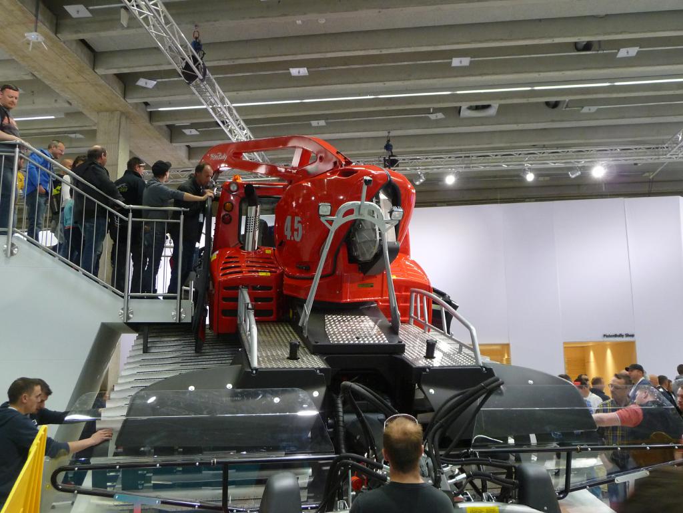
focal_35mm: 32
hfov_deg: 56.8
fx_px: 631
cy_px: 256
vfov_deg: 44.2
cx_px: 342
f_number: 3.5
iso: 320
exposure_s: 1/30
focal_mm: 5.3
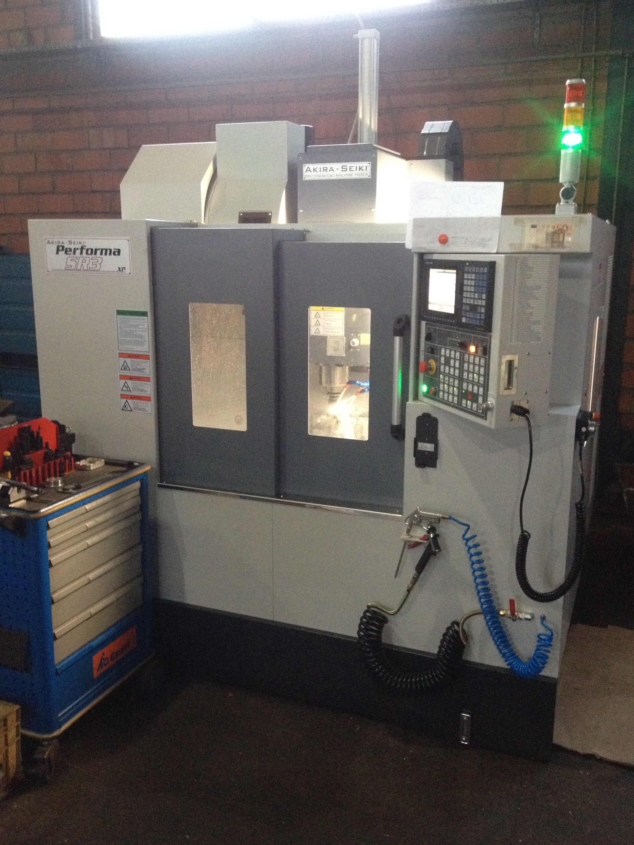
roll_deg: +1.5
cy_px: 422
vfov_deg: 52.6
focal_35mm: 35
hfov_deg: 40.7
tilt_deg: -13.6
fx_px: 855
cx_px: 317
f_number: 2.4
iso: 500
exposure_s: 1/15
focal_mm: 4.28
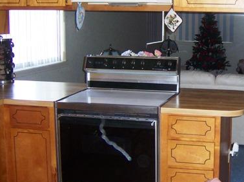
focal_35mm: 61
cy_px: 77
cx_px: 187
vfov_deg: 24.0
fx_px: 430
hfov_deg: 31.1
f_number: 2.8
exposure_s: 1/60
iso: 125
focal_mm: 6.2
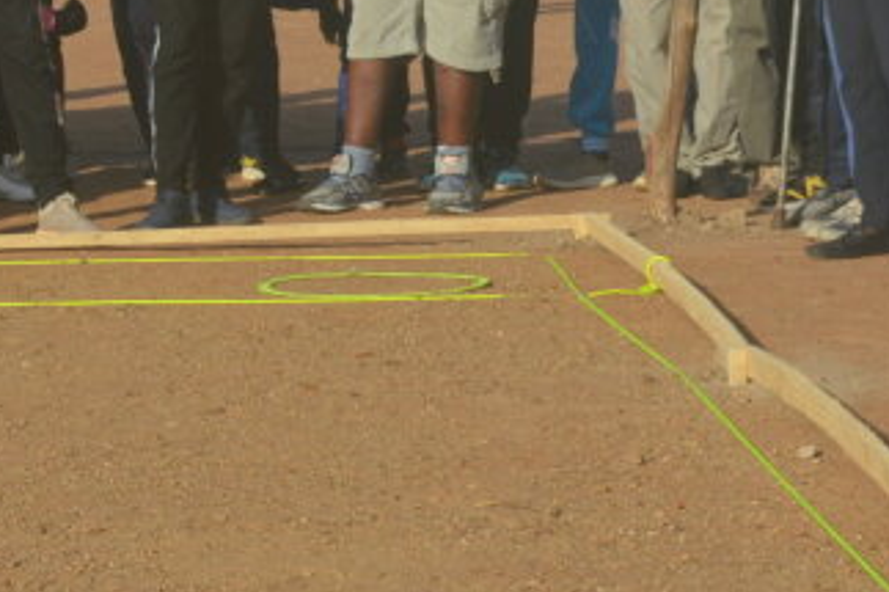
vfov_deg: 6.5
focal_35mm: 212
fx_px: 5232
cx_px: -438
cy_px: 218
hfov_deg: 9.4
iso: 100
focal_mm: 38
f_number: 8
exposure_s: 1/250
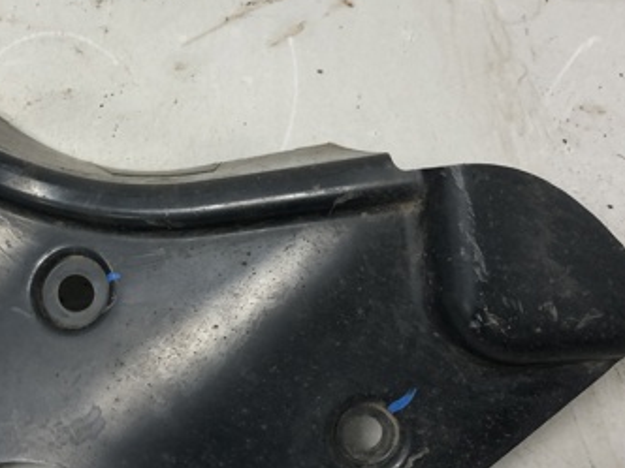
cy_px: 216
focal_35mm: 54
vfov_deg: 27.0
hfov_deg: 34.6
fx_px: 975
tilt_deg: -55.1
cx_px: 141
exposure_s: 1/20
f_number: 1.8
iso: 32
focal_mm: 4
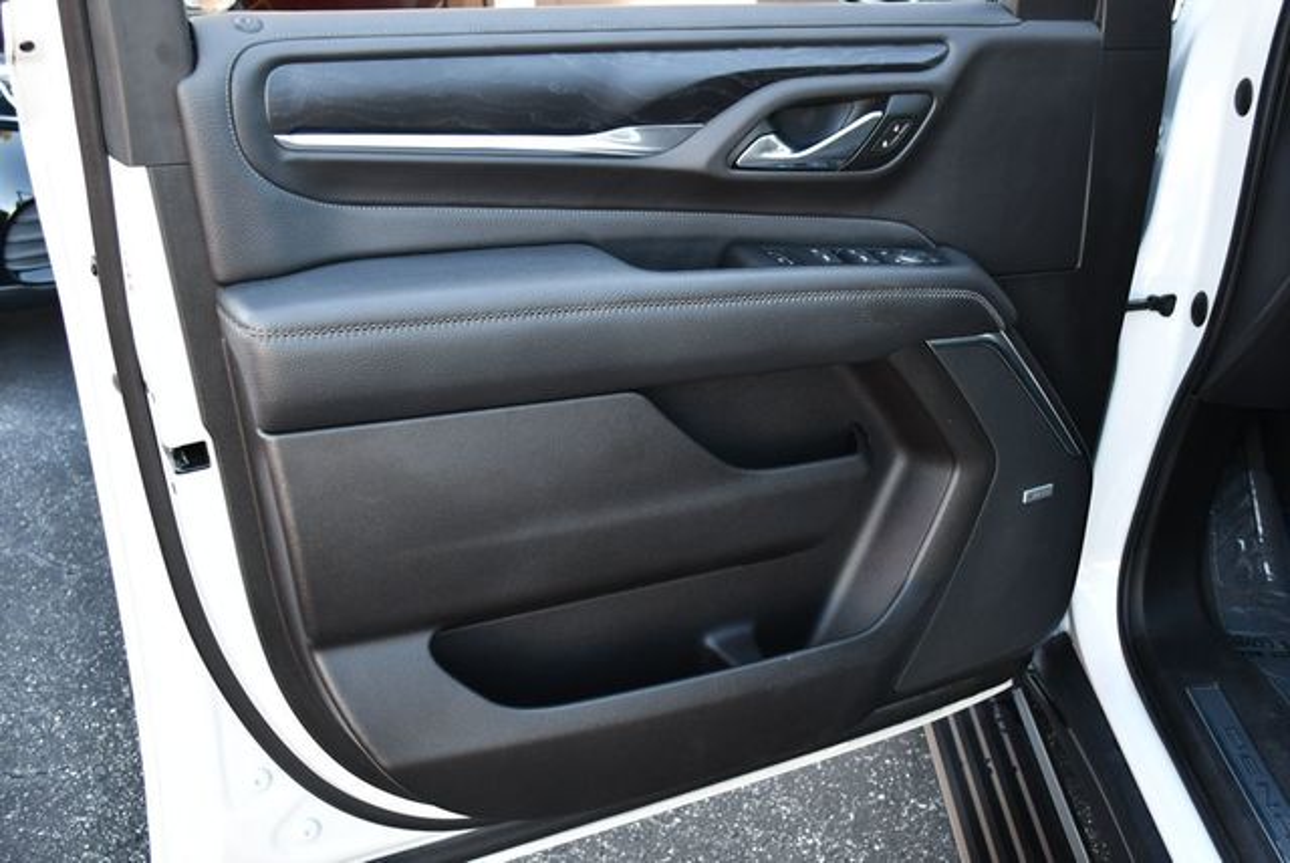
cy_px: 432
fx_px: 1291
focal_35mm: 36
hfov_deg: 53.1
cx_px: 645
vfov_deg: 36.9
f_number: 3.5
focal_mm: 18
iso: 800
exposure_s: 1/250
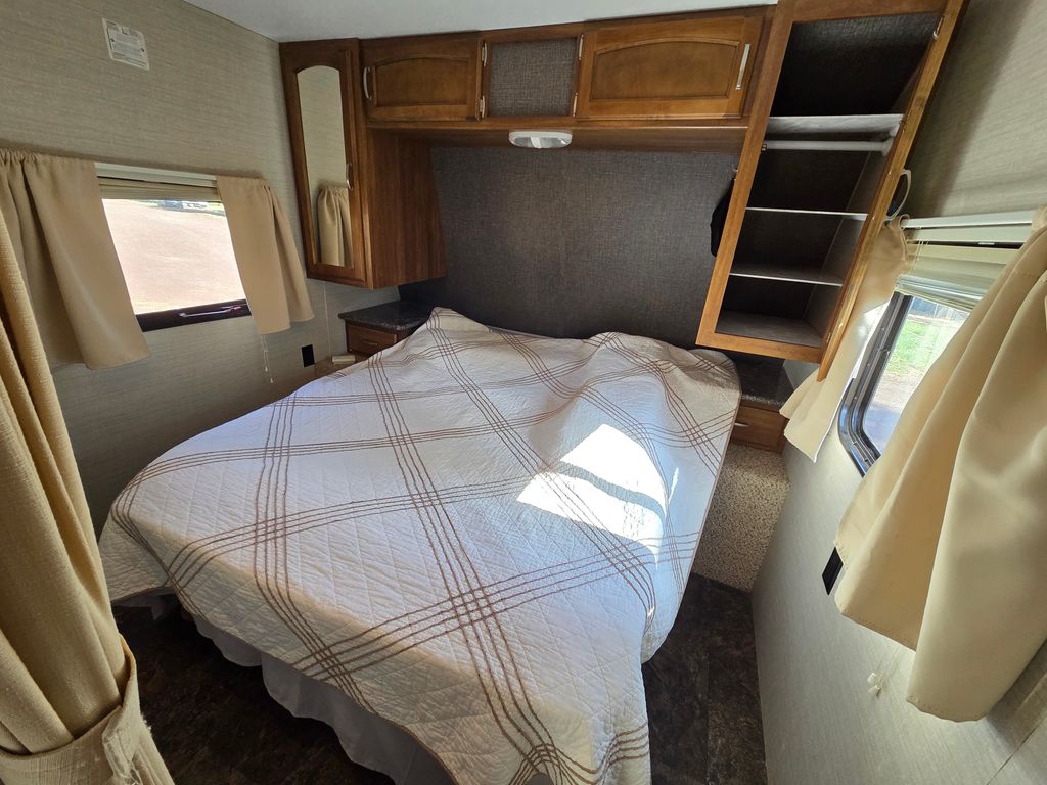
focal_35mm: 13
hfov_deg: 106.2
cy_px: 392
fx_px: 393
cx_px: 524
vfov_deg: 89.9
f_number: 2.2
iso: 200
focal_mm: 2.2
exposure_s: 1/120
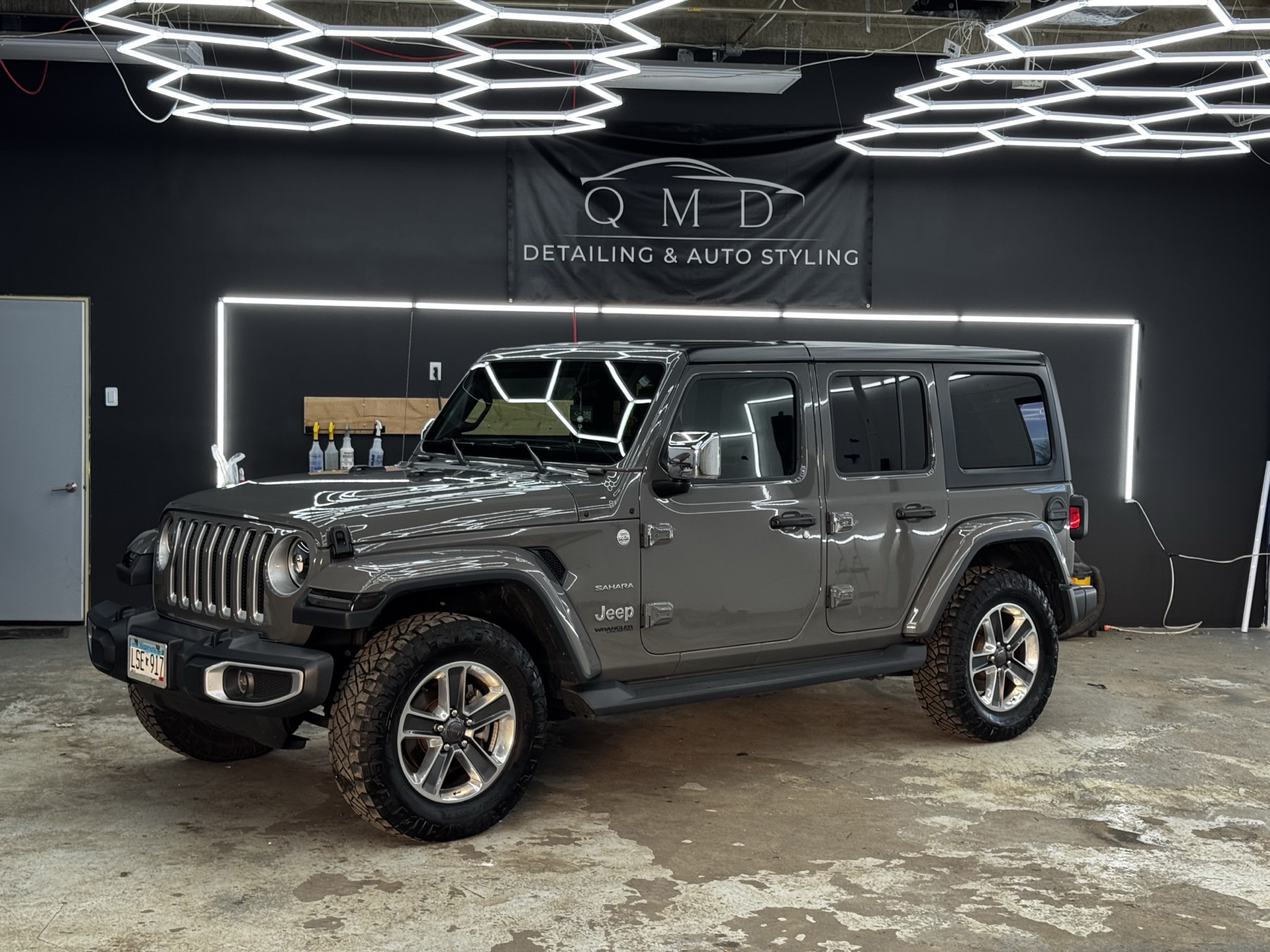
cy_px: 476
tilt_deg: -4.8
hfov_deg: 39.7
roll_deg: -0.9
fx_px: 1761
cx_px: 635
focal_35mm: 48
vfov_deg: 30.3
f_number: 1.78
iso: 100
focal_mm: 6.76
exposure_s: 1/120
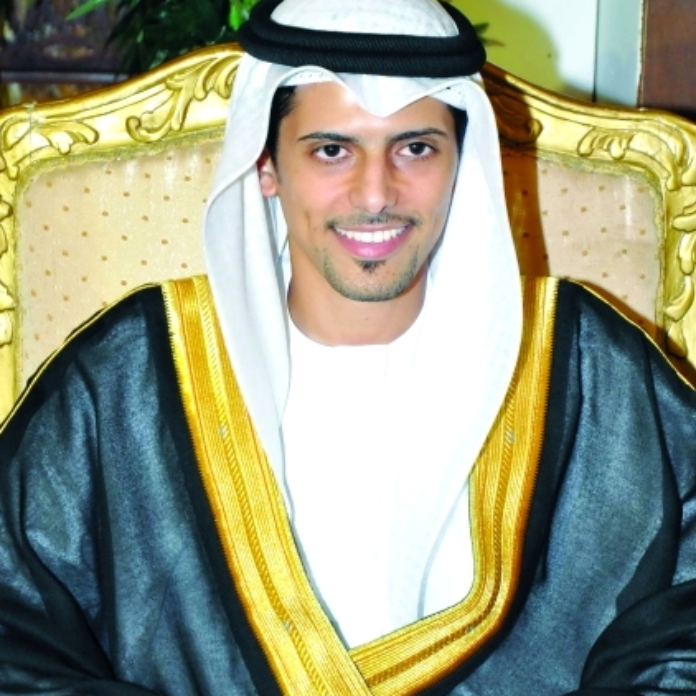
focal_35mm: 112
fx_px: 2548
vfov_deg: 15.6
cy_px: 332
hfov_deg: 15.6
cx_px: 347
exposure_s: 1/40
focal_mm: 58
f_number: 5
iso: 1250
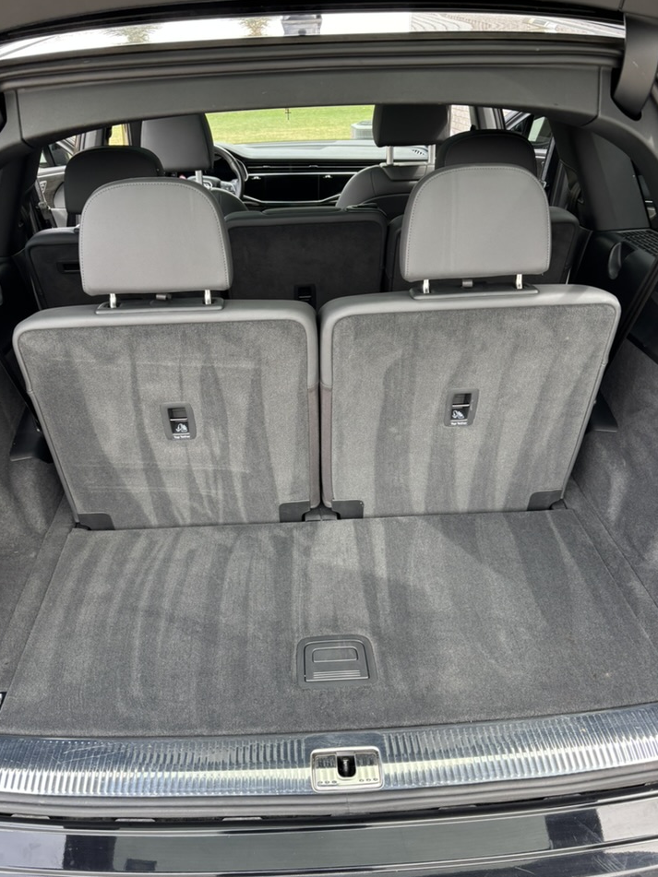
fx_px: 710
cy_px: 433
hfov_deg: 49.7
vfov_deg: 63.4
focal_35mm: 28
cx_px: 305
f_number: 1.6
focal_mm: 5.96
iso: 64
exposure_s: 1/156
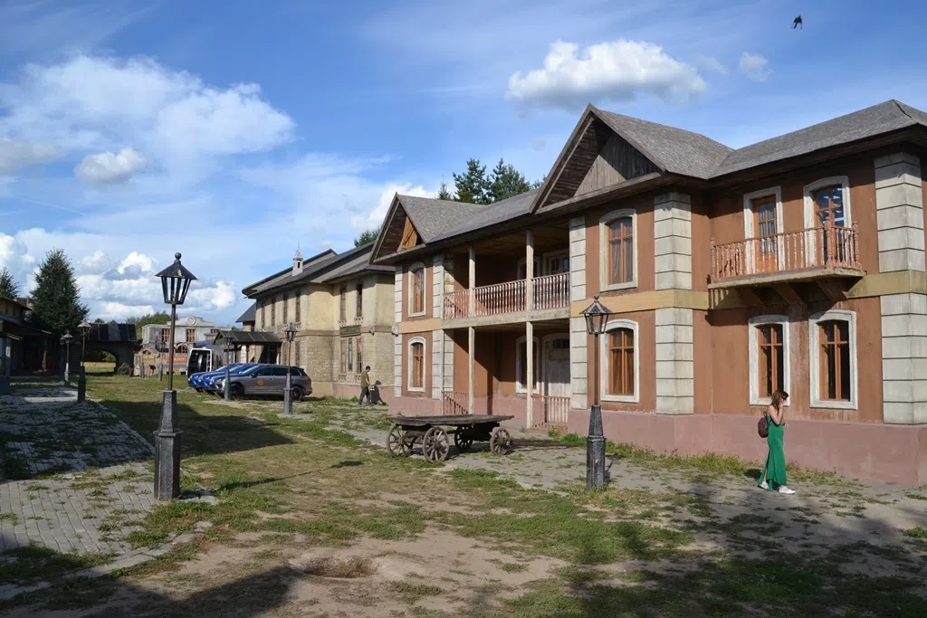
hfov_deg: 67.4
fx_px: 695
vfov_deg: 47.9
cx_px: 464
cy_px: 309
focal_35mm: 27
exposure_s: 1/400
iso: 200
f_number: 10
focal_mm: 18
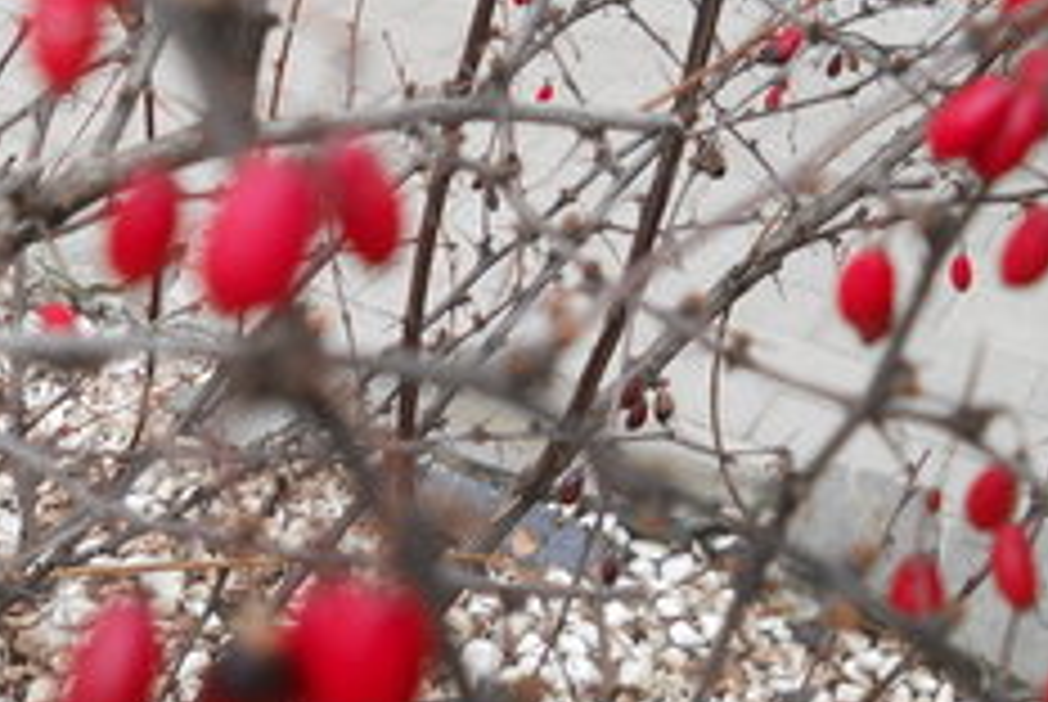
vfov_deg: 21.3
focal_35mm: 64
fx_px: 1865
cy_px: 281
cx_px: 270
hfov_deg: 30.9
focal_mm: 6.72
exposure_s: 1/50
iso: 80
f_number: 3.1
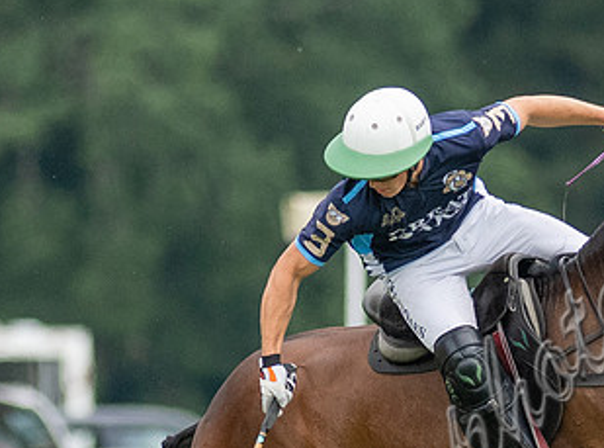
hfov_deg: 1.1
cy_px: 491
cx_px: 621
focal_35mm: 1827
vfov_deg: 0.8
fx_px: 31743
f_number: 2.8
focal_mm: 300
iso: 640
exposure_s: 1/4000
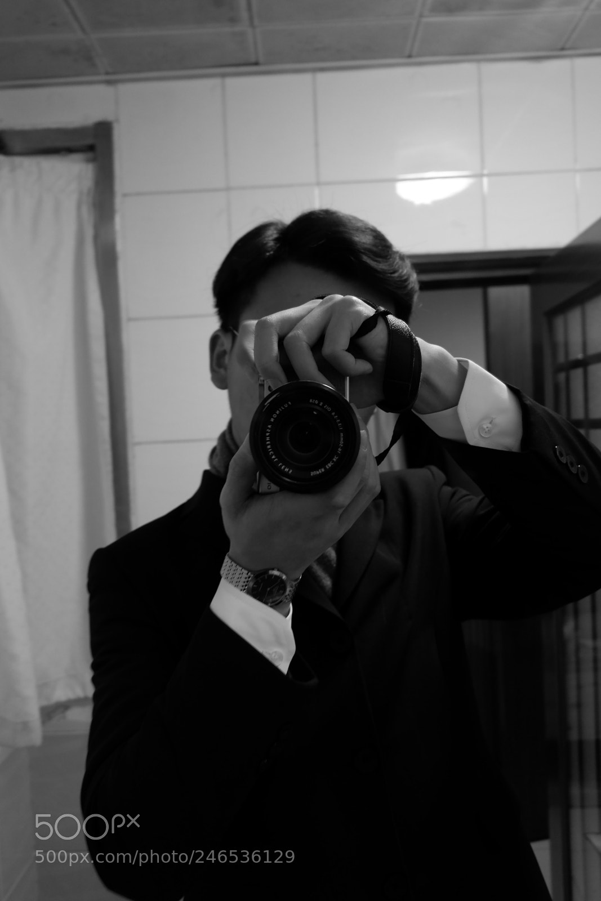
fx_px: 801
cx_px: 300
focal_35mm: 32
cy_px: 450
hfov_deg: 41.1
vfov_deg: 58.7
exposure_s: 1/3
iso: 400
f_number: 4
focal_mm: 21.1
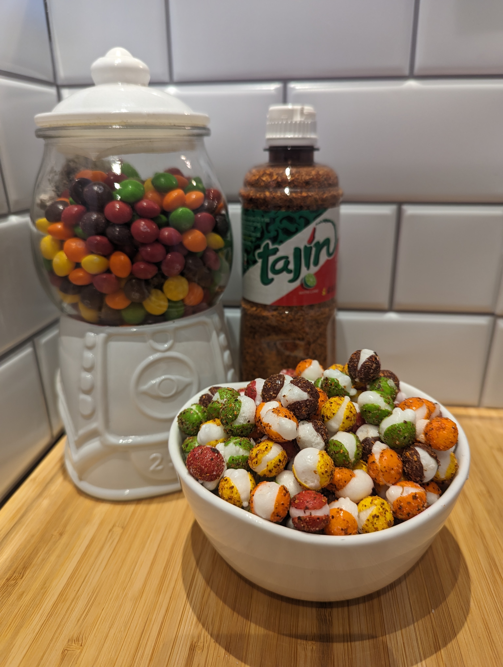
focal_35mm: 24
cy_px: 334
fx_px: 464
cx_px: 252
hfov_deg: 56.9
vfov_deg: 71.5
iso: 85
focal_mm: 6.81
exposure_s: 1/24
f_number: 1.85
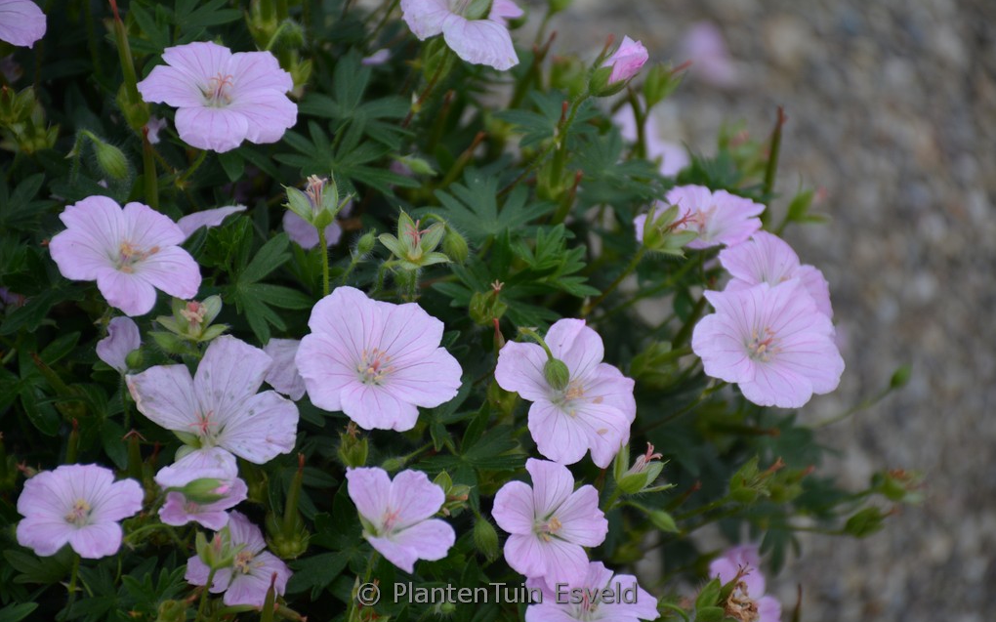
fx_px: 5835
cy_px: 328
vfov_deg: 6.1
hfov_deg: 9.8
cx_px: 499
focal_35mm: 215
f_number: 5.6
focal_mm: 140
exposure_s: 1/1000
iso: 400
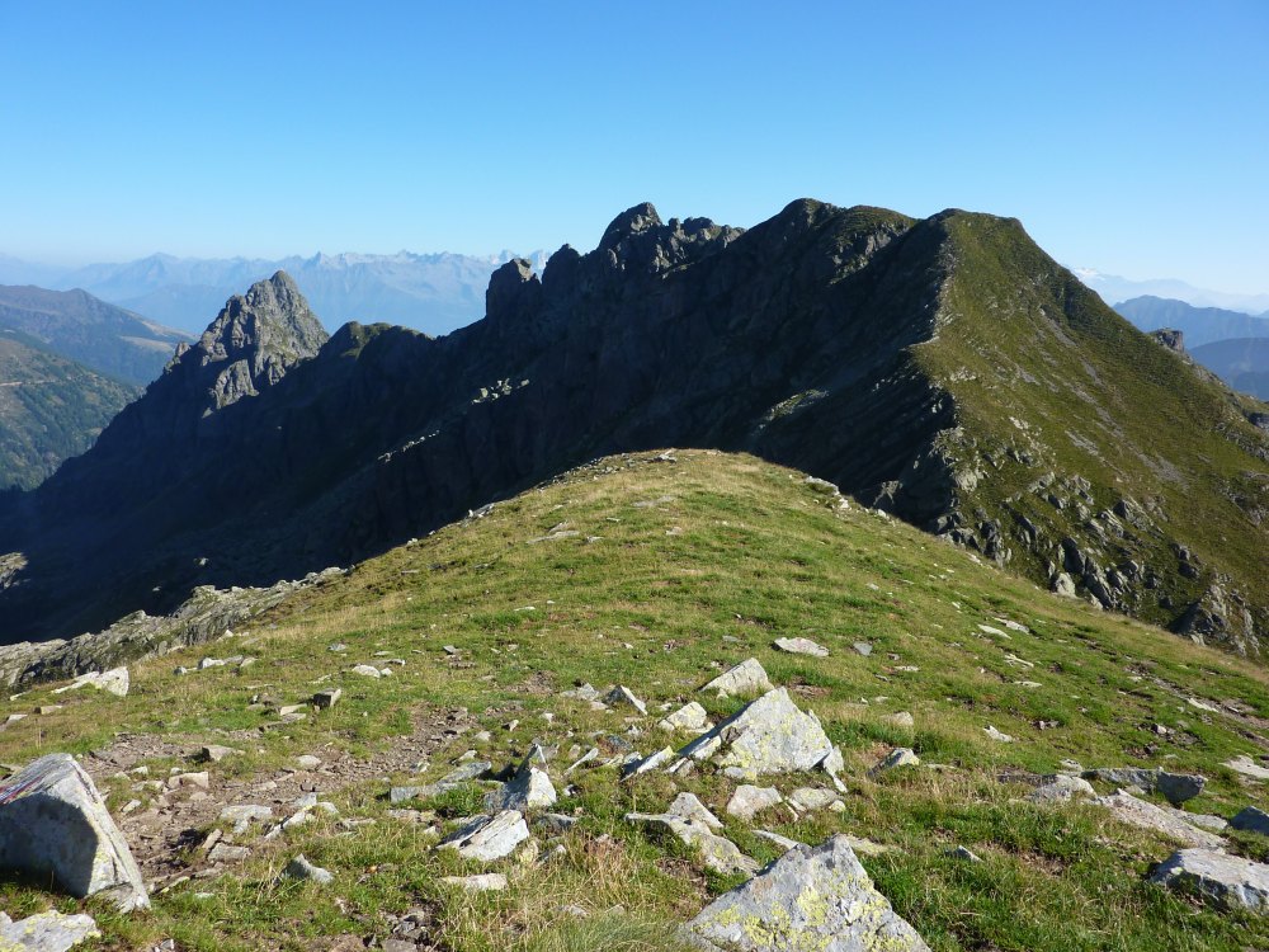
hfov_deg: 69.4
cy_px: 476
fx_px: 916
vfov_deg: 54.9
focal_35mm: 25
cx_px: 634
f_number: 4
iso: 80
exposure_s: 1/400
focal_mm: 4.1
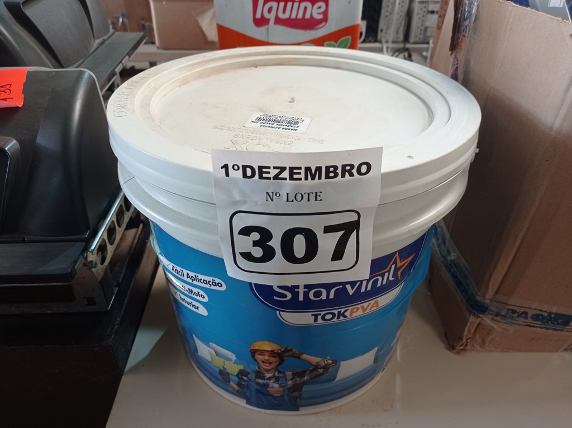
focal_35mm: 28
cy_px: 214
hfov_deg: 63.5
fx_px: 462
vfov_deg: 49.7
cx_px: 286
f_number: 1.79
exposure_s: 1/30
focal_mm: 4.7
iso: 195
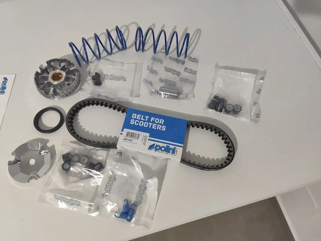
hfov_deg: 73.9
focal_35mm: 23
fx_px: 213
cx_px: 160
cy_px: 120
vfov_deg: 58.9
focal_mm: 6.19
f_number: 1.65
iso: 1000
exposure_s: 1/50
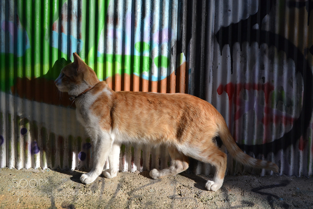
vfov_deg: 23.8
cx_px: 156
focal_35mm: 57
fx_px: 495
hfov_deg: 35.1
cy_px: 104
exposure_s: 1/400
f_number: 10
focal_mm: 38
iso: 400
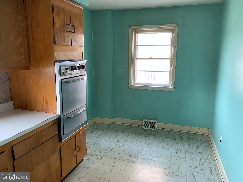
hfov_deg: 67.3
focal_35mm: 26
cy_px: 91
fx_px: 183
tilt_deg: -11.0
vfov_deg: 53.1
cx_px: 122
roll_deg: -0.2
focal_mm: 4.25
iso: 125
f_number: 1.8
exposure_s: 1/60
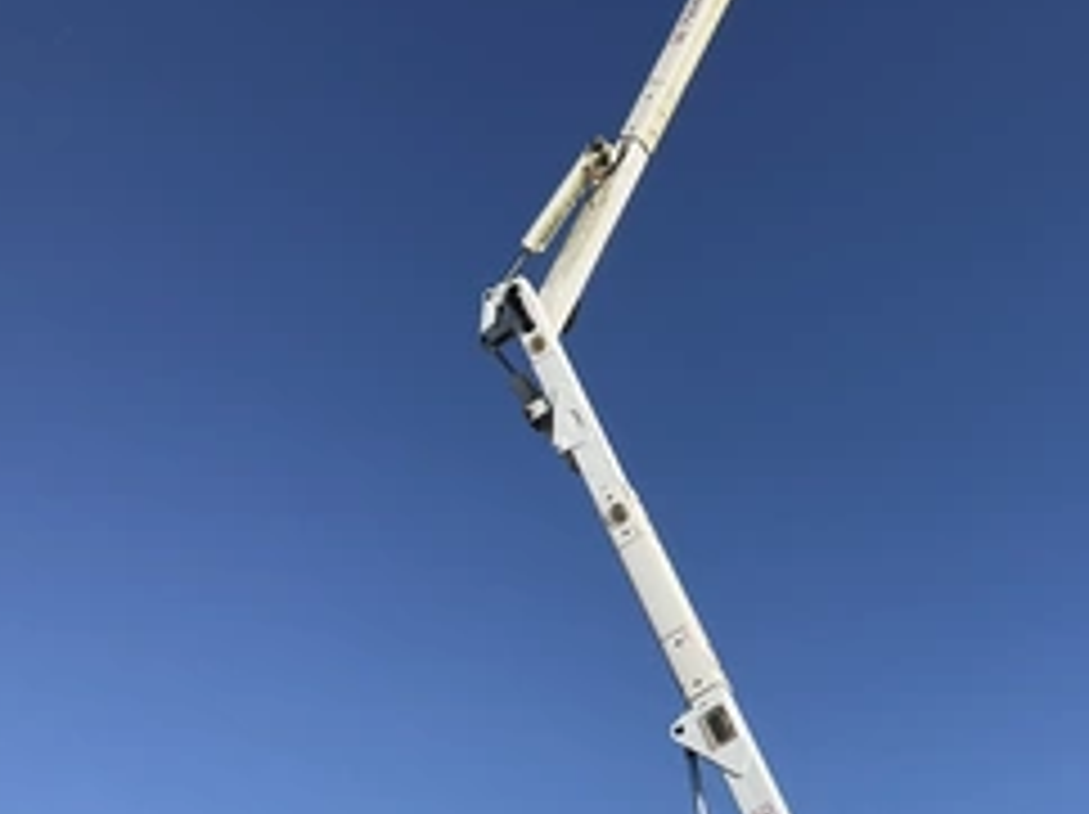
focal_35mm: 48
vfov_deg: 29.7
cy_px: 612
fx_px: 1509
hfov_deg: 38.8
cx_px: 792
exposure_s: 1/2227
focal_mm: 3
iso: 25
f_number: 1.8
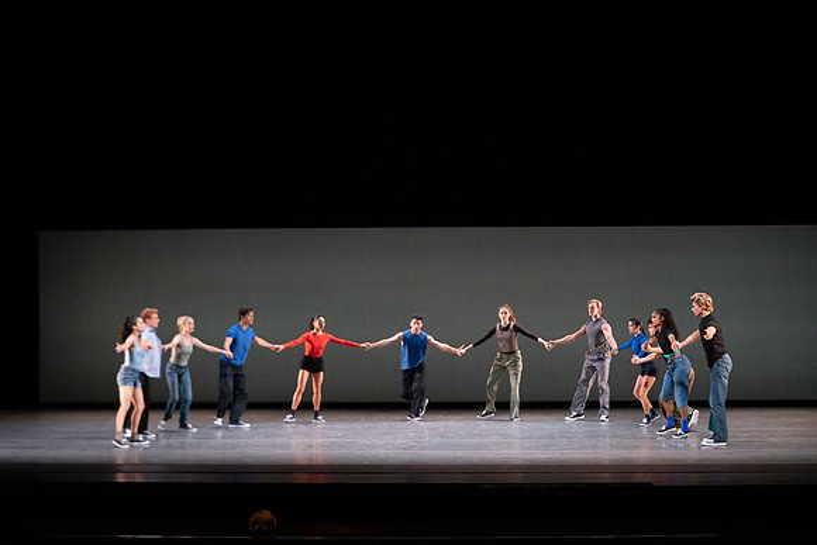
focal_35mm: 84
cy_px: 272
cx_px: 408
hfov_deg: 24.2
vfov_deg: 16.3
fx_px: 1907
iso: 8000
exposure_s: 1/400
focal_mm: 84
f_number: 5
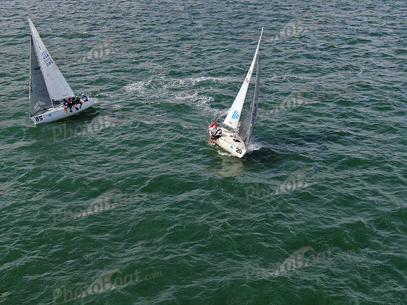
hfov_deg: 39.7
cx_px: 204
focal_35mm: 48
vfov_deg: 30.3
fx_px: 564
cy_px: 152
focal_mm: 8.6
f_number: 3.8
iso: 100
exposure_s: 1/640
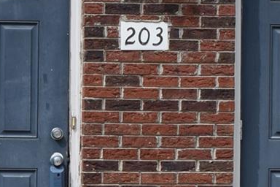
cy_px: 108
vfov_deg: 7.2
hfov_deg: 10.7
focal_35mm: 192
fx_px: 1493
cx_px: 96
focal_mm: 24
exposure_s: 1/320
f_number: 9
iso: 200
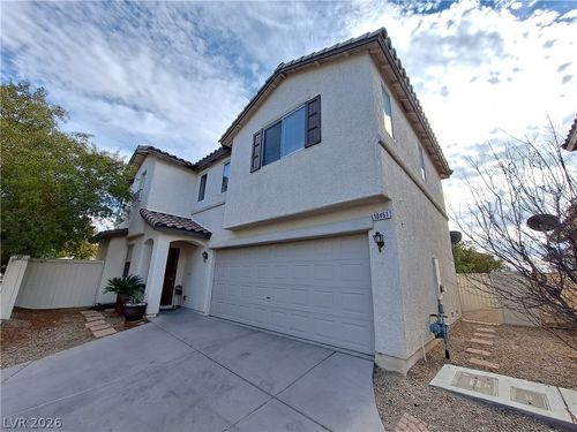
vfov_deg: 89.9
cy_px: 216
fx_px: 217
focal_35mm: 13
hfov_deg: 106.2
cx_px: 288
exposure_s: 1/709
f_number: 2.2
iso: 40
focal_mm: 1.74
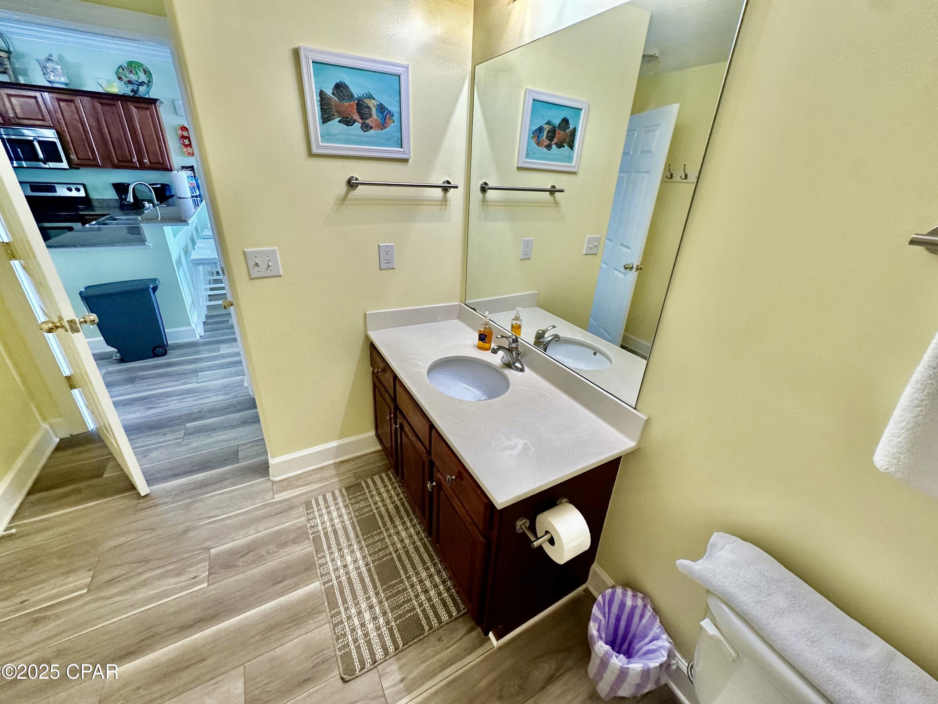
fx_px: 379
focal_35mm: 14
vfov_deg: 85.7
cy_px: 352
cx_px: 469
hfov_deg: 102.1
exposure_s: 1/120
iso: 160
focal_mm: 2.22
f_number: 2.2
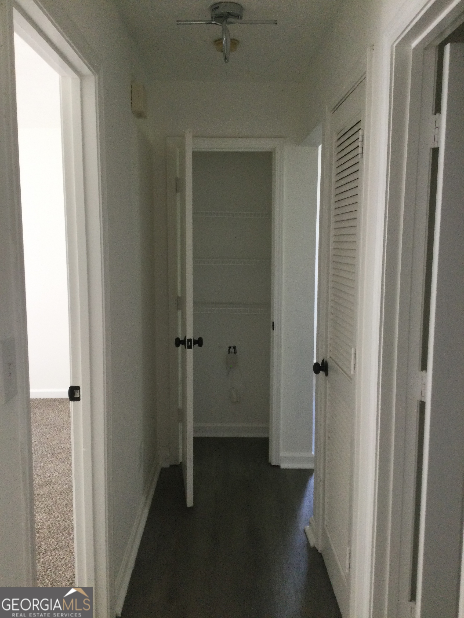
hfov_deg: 45.4
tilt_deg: -7.7
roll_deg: -0.5
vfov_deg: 58.4
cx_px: 232
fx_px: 554
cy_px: 309
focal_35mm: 31
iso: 40
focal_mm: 3.3
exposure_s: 1/30
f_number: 2.4
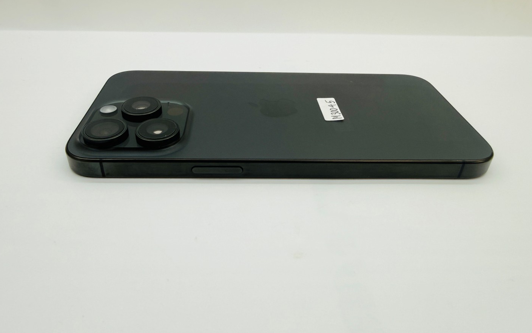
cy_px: 133
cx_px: 263
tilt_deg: -31.6
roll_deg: -1.9
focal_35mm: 26
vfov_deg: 47.3
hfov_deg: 70.4
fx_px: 377
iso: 40
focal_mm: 2.22
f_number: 2.2
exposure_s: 1/116
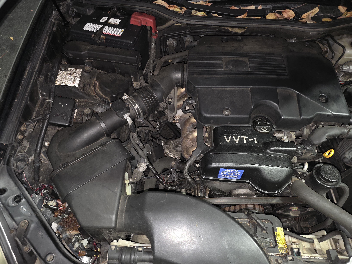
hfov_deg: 73.9
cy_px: 132
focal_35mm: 23
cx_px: 176
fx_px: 234
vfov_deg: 58.9
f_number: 1.7
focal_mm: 6.25
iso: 200
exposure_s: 1/12
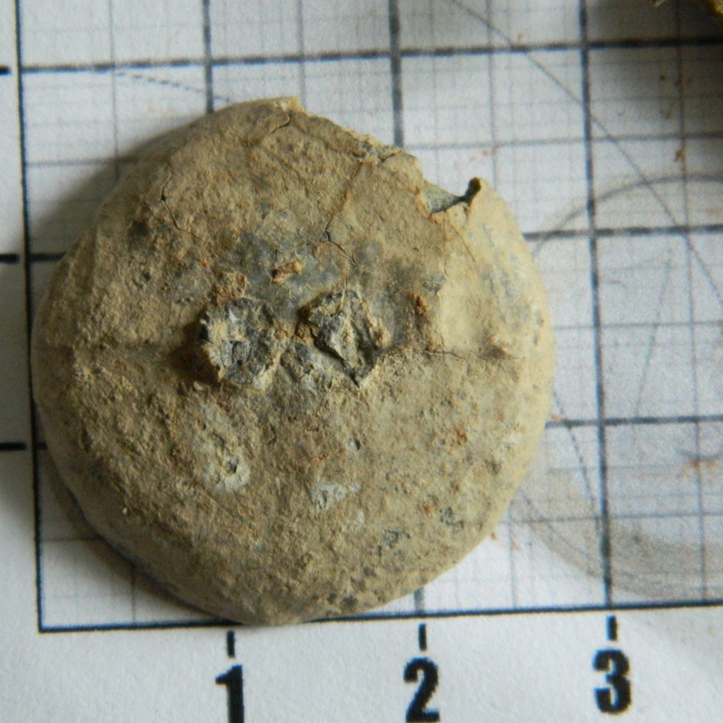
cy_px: 362
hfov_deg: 14.3
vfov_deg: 14.3
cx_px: 292
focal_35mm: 122
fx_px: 2883
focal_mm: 18.6
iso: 400
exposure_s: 1/40
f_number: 4.5
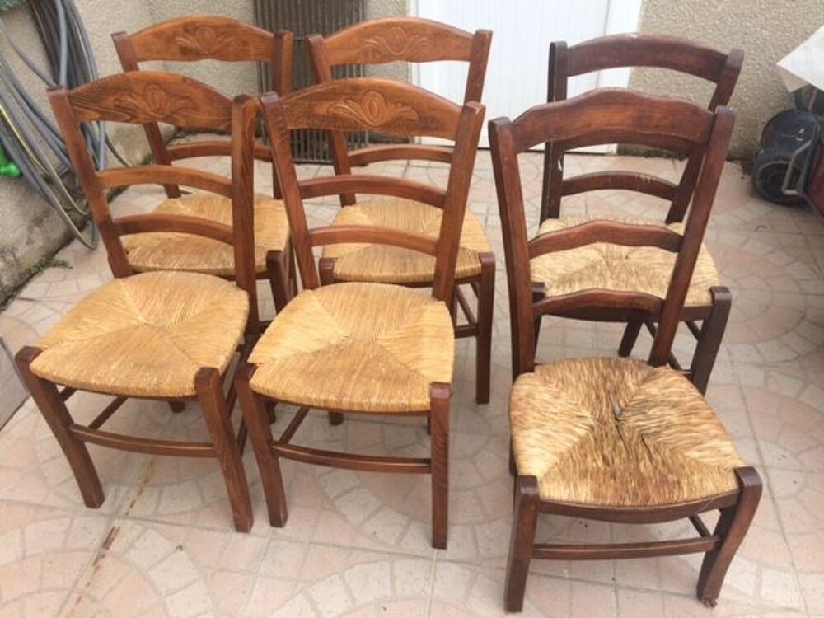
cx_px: 412
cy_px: 309
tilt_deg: -38.4
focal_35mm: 29
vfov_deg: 48.2
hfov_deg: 61.7
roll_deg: +1.8
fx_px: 690
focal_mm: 4.15
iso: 32
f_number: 2.2
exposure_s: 1/297
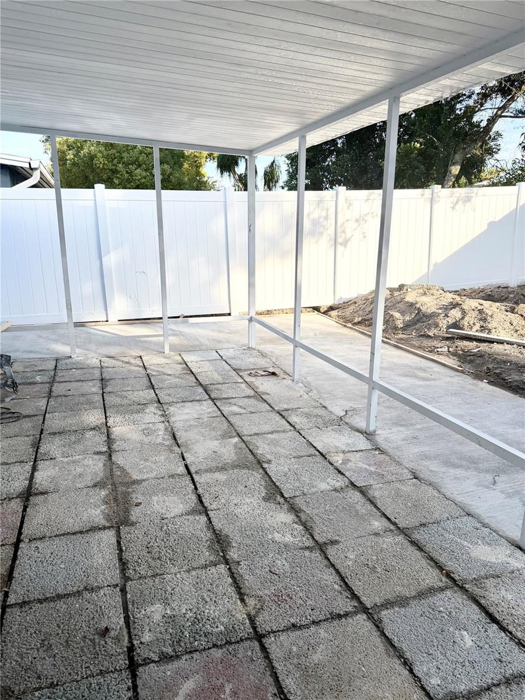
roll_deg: -1.0
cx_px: 262
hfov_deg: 56.8
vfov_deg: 71.6
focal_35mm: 24
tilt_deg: -14.8
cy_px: 350
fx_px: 485
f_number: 1.78
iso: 100
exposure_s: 1/2801
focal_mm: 6.76
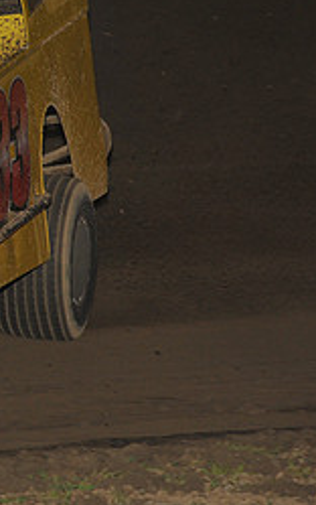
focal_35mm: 368
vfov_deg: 5.7
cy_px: 185
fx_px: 5062
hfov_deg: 3.6
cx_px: -239
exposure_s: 1/320
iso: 1000
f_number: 8
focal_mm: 155
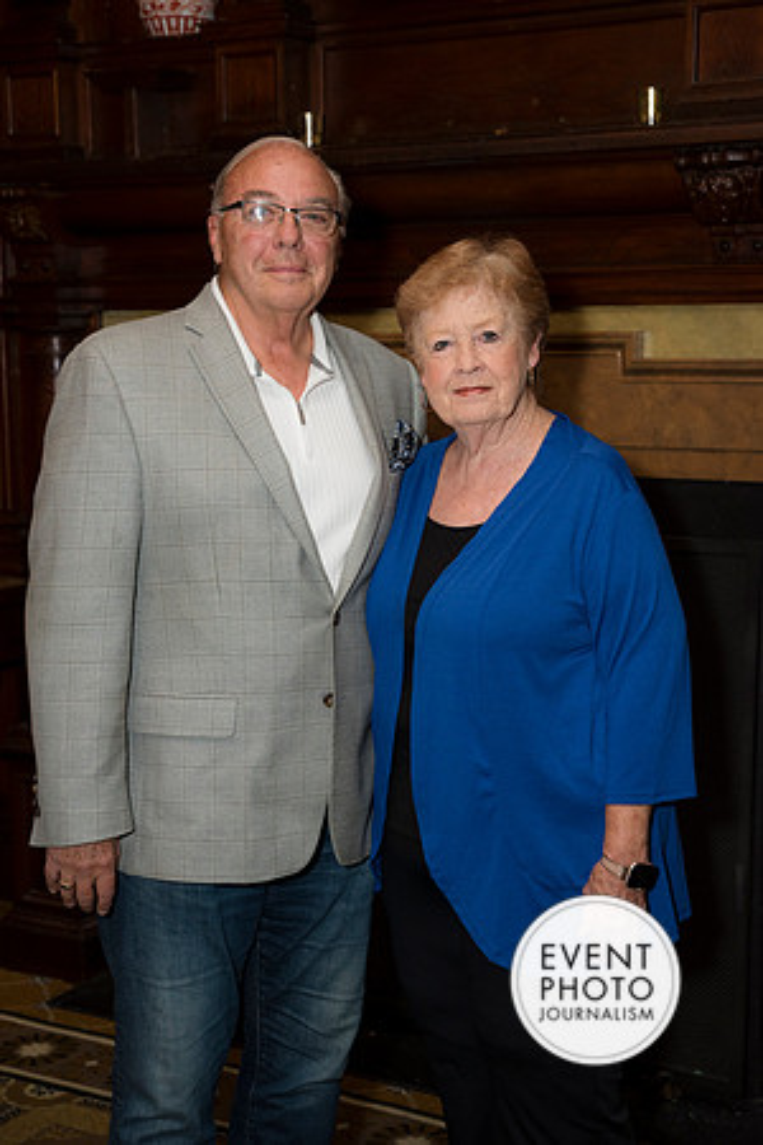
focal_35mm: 62
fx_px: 1971
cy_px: 572
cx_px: 382
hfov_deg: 21.9
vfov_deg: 32.4
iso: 800
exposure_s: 1/125
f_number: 5.6
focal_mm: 62
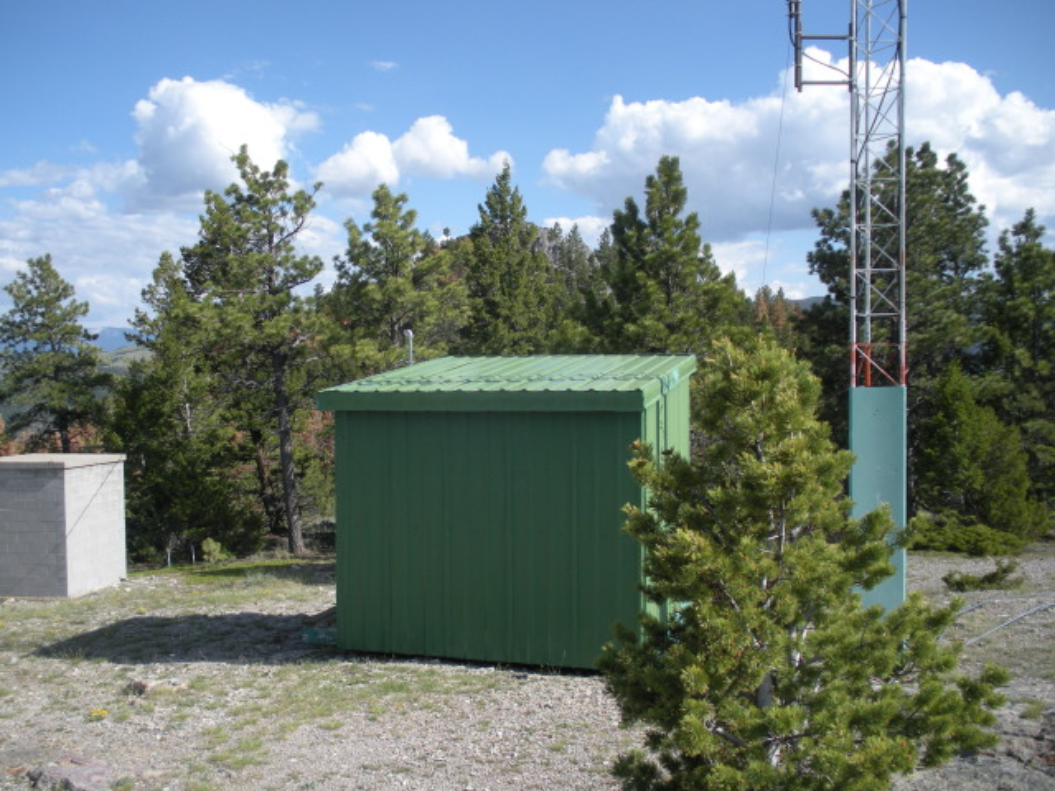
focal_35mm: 36
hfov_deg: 51.4
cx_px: 528
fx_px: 1097
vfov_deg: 39.7
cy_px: 396
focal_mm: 6.3
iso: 64
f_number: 3.5
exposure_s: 1/565
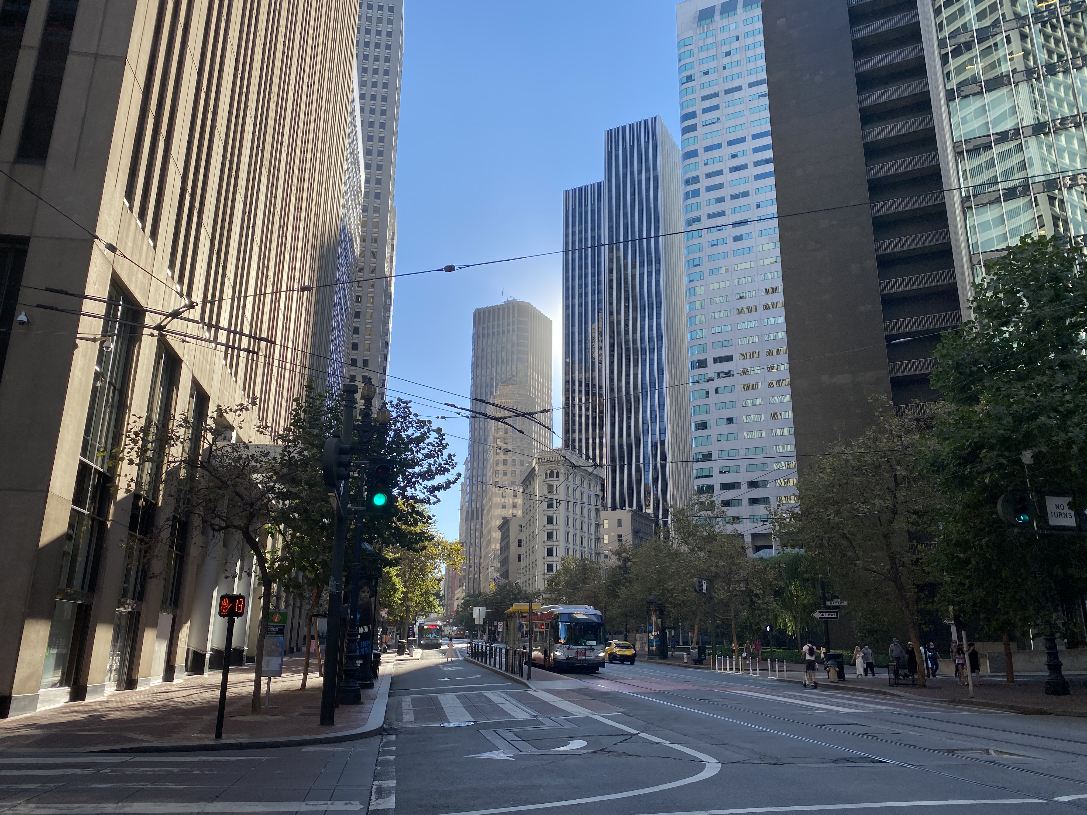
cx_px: 544
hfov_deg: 67.3
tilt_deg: +15.9
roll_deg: -1.7
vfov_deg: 53.1
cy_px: 408
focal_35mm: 26
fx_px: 816
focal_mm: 4.25
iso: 32
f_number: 1.8
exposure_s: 1/1043
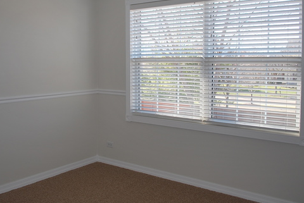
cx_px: 133
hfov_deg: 52.9
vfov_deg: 36.7
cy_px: 77
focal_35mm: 36
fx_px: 304
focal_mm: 18
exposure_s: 1/125
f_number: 3.5
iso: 110
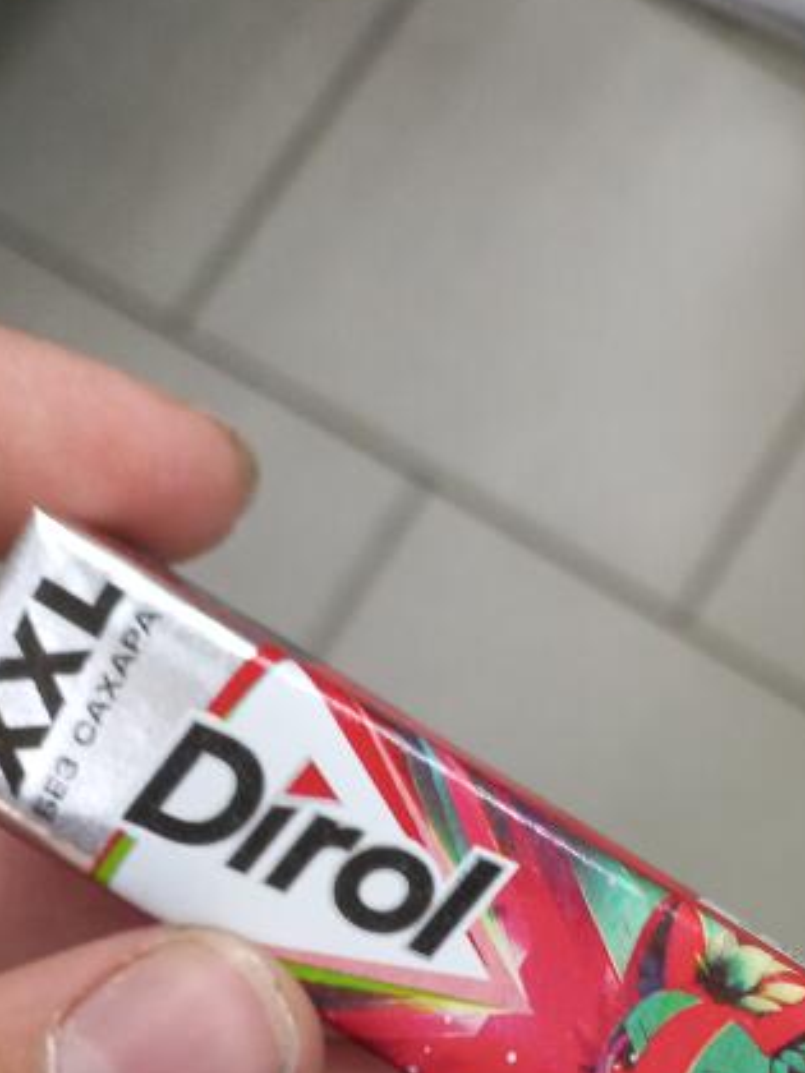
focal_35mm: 61
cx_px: 843
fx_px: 1891
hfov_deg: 22.9
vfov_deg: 29.3
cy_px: 1106
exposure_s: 1/33.3
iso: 200
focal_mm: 4.6
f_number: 1.8
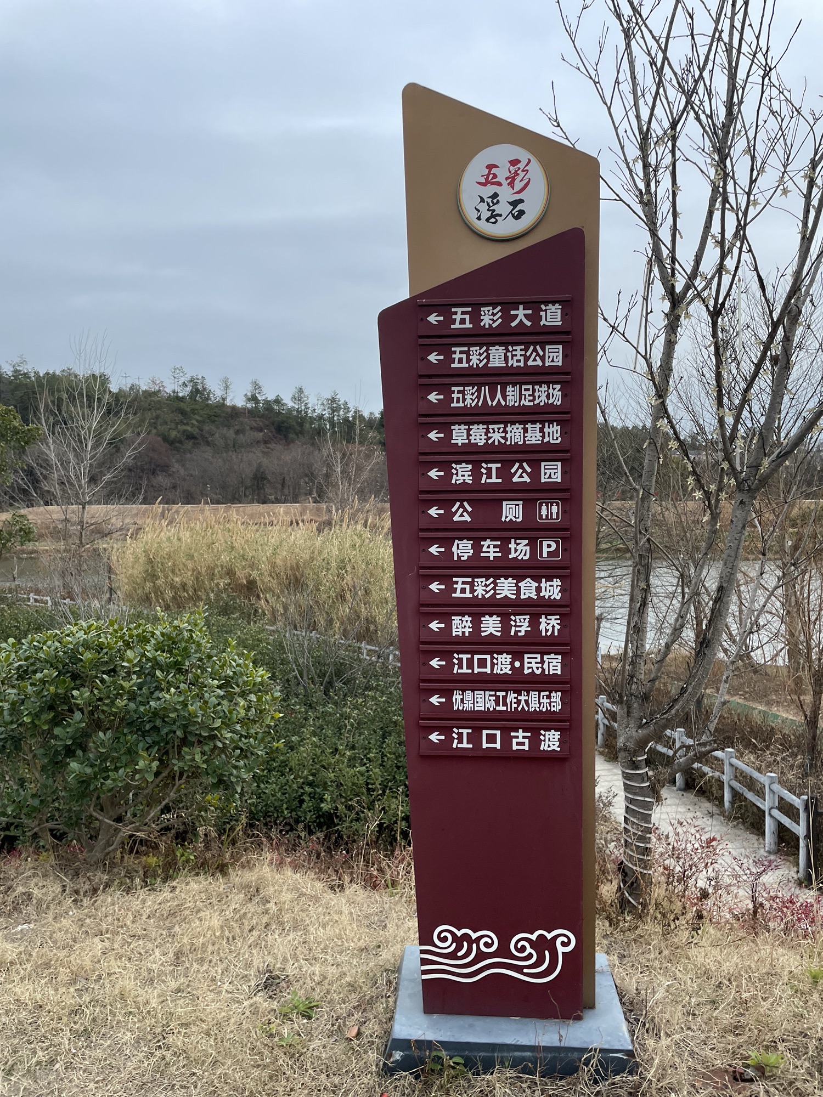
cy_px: 548
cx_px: 412
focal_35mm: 26
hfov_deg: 53.1
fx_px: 824
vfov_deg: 67.3
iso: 80
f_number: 1.6
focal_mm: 4.2
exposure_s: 1/121
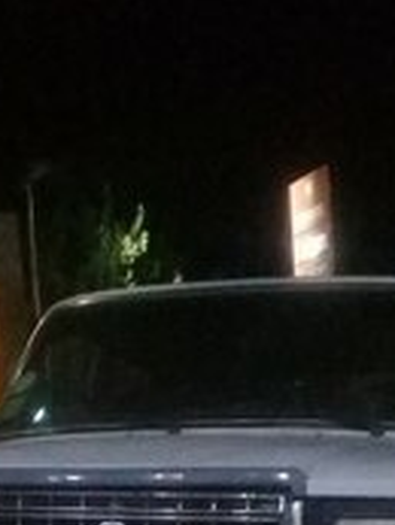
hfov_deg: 16.6
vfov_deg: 20.6
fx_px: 1352
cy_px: 622
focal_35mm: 89
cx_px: 131
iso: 1250
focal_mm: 3.3
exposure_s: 1/17
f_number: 2.2
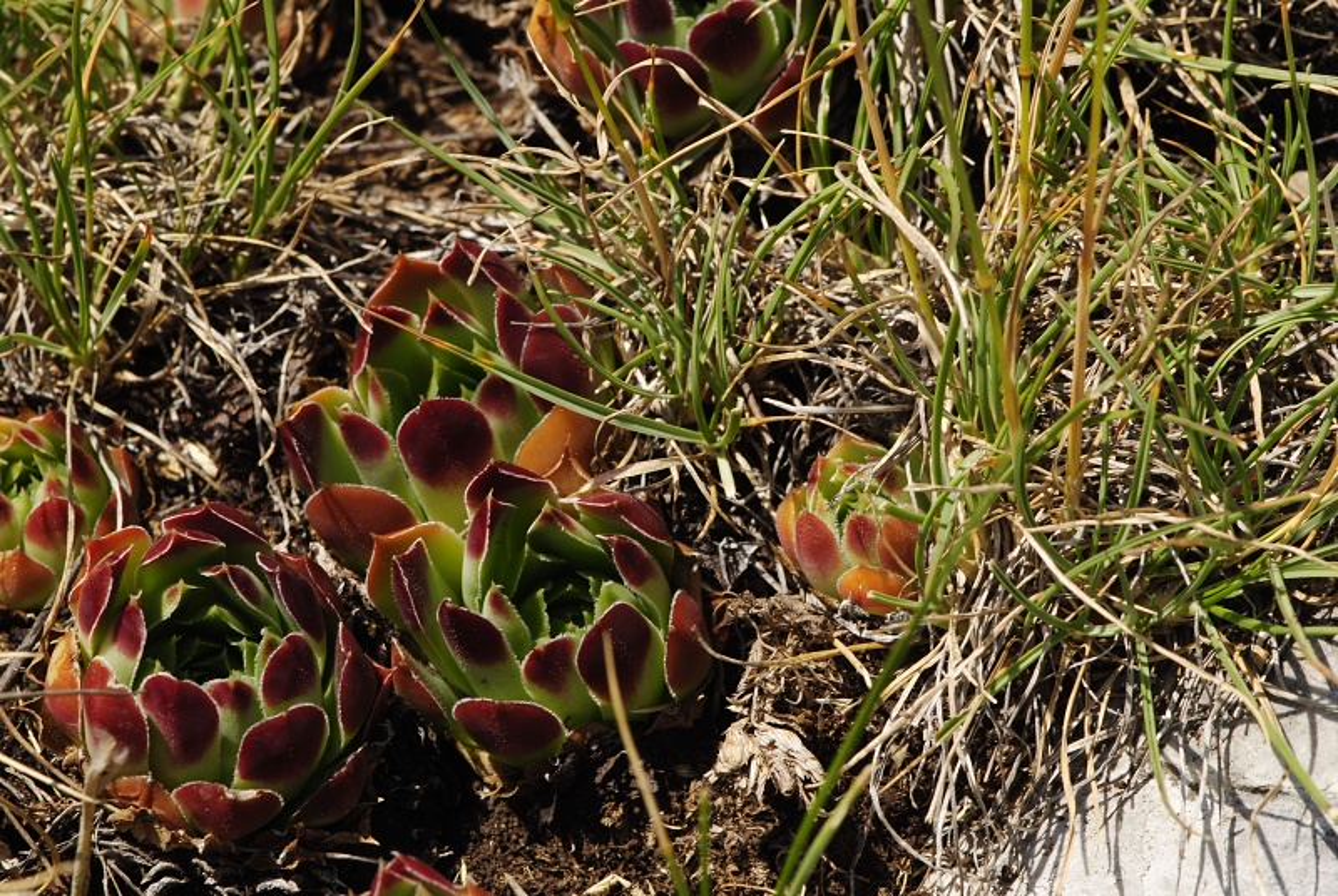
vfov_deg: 10.8
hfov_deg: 16.0
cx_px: 669
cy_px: 448
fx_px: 4746
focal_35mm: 128
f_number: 13
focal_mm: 85
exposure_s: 1/100
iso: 100
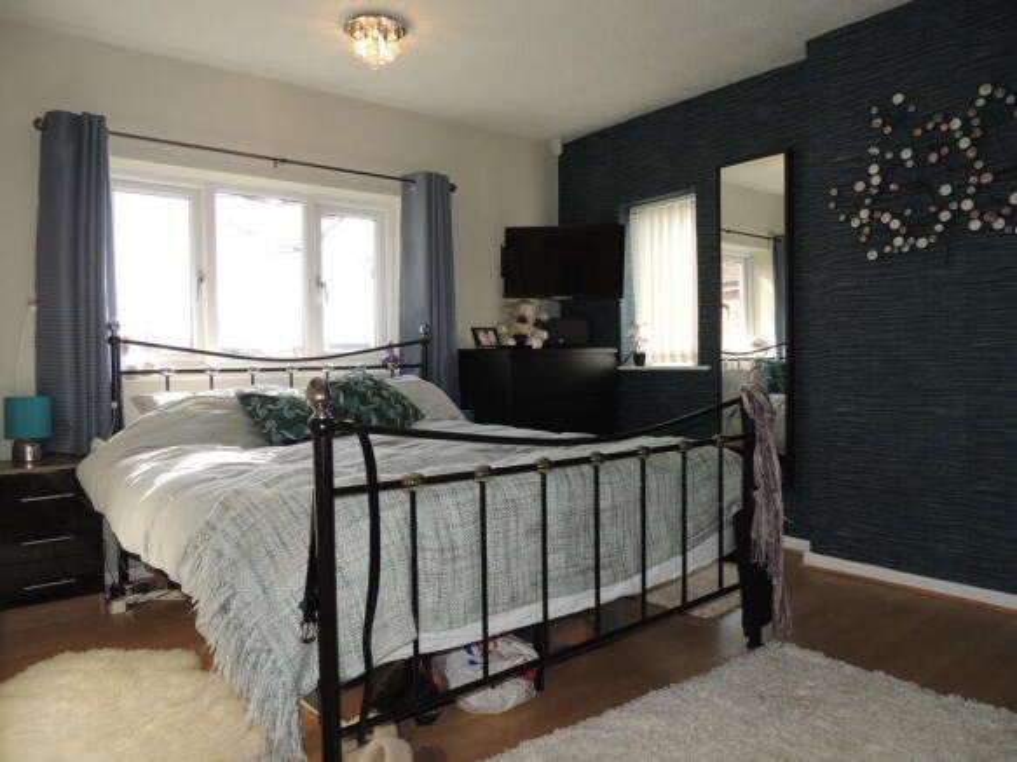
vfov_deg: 56.8
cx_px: 508
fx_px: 705
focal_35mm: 24
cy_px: 381
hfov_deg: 71.6
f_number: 3
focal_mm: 4.3
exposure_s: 1/100
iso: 100
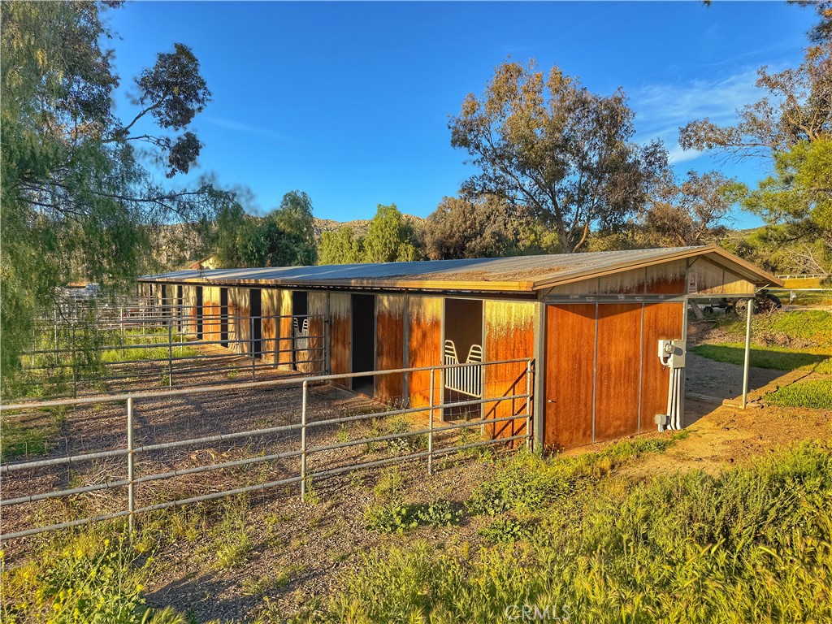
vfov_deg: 56.8
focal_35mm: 24
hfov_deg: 71.6
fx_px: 577
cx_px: 416
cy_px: 312
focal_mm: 6.76
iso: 80
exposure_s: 1/2370
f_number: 1.78
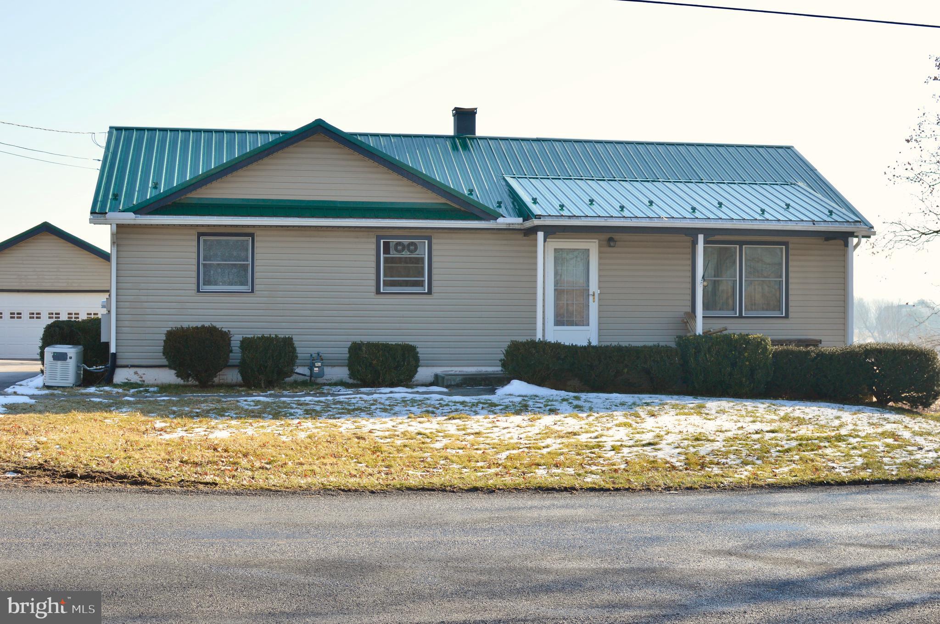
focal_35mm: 52
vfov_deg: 25.7
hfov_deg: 37.9
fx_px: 1369
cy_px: 312
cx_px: 470
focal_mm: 35
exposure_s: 1/200
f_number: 8
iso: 100
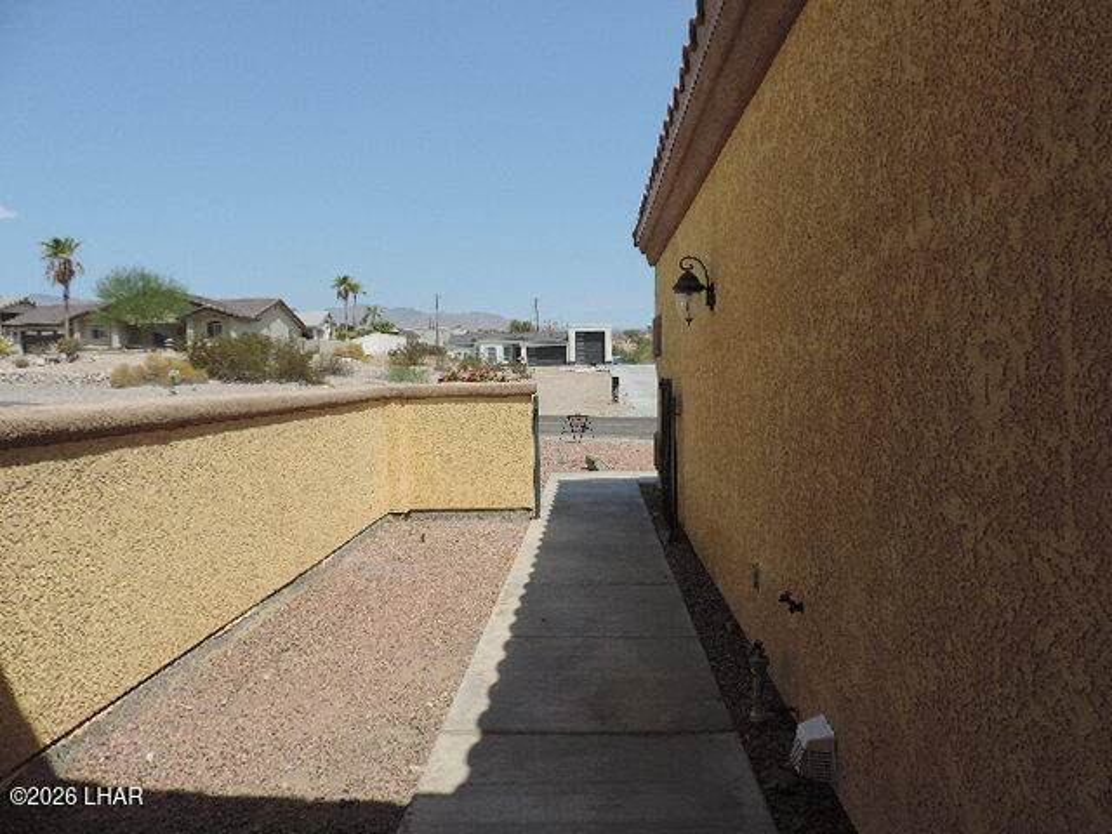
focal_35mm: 24
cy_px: 417
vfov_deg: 56.8
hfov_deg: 71.6
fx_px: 771
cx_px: 556
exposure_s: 1/1600
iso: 80
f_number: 3
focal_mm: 4.3
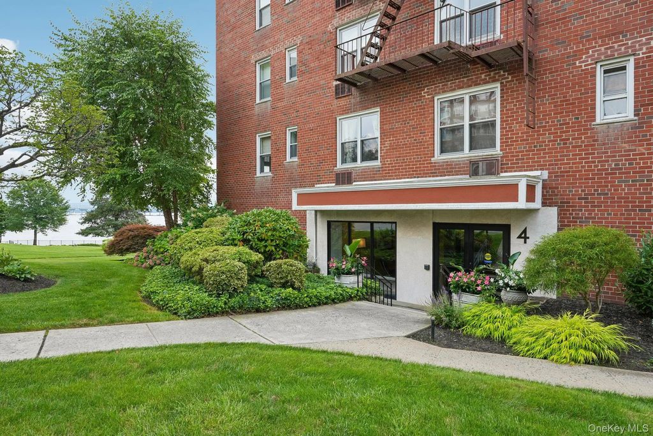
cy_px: 218
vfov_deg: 58.4
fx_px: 390
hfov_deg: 79.9
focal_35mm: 22
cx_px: 326
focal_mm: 21.5
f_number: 8
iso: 100
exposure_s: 1/50
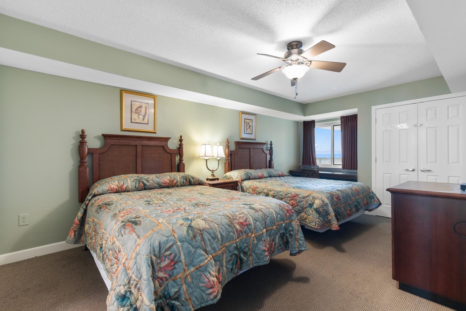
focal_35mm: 15
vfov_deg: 77.3
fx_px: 194
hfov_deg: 100.4
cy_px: 156
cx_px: 233
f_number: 4.5
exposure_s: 1/4
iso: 100
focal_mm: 10
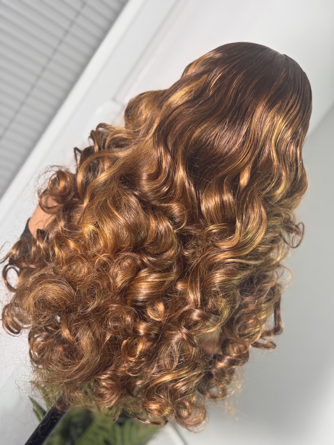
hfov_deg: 30.3
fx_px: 618
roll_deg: -36.5
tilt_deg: -11.1
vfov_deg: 39.7
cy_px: 222
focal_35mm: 48
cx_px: 167
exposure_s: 1/121
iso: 80
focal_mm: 6.76
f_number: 1.78
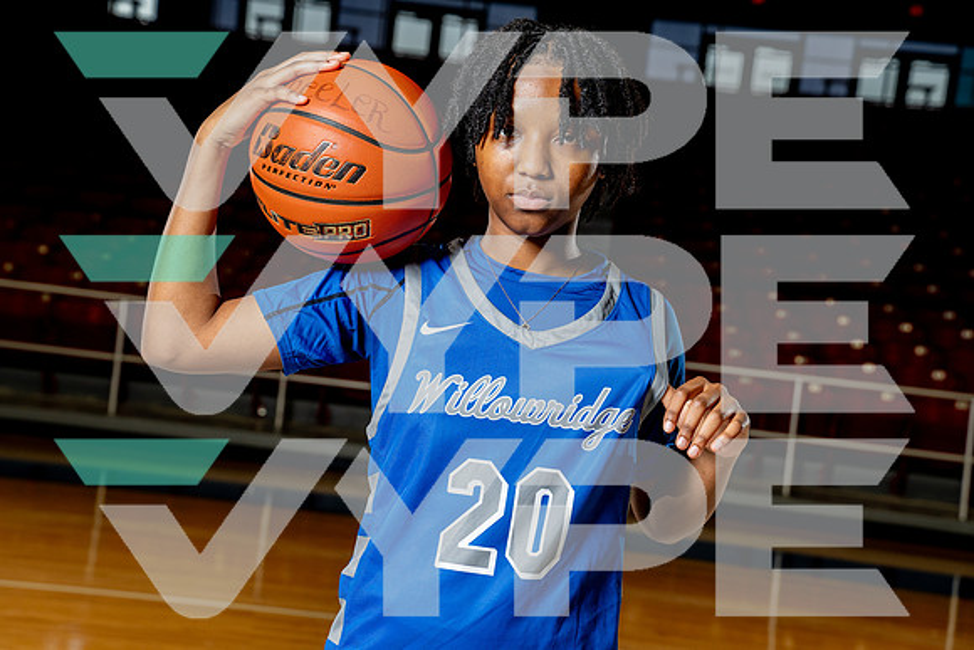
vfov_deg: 19.5
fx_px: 1894
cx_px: 487
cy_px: 325
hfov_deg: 28.8
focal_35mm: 70
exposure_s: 1/250
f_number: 5.6
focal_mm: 70
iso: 640
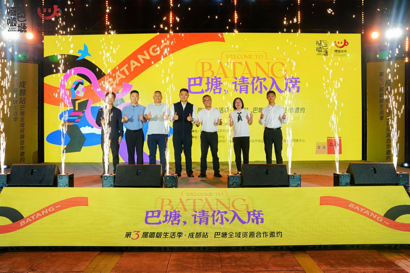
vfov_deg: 40.5
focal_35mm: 32
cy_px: 136
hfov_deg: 58.0
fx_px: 370
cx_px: 205
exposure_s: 1/160
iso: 1600
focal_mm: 32.5
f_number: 7.1
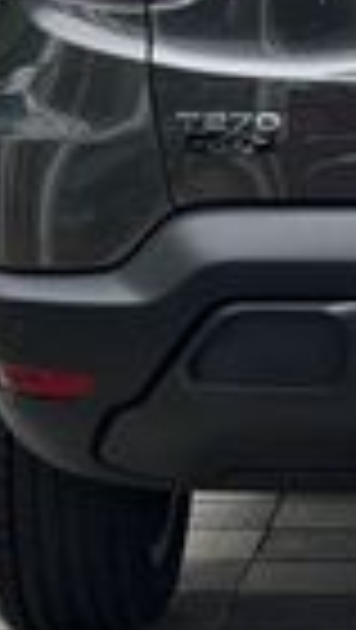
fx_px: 2946
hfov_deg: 6.7
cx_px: 649
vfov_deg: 12.1
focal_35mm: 176
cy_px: 9
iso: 64
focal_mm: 6.76
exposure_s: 1/792
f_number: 1.78
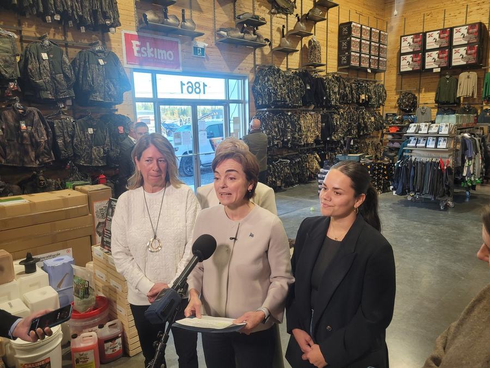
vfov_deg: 53.1
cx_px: 245
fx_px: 368
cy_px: 184
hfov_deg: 67.3
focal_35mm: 26
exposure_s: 1/120
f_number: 1.8
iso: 125
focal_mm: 5.4
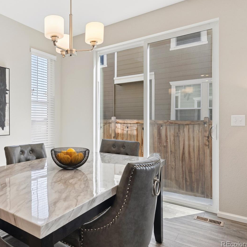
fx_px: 210
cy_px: 123
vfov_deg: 60.9
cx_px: 70
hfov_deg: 58.6
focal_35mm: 26
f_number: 8
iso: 640
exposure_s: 1/125
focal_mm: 20
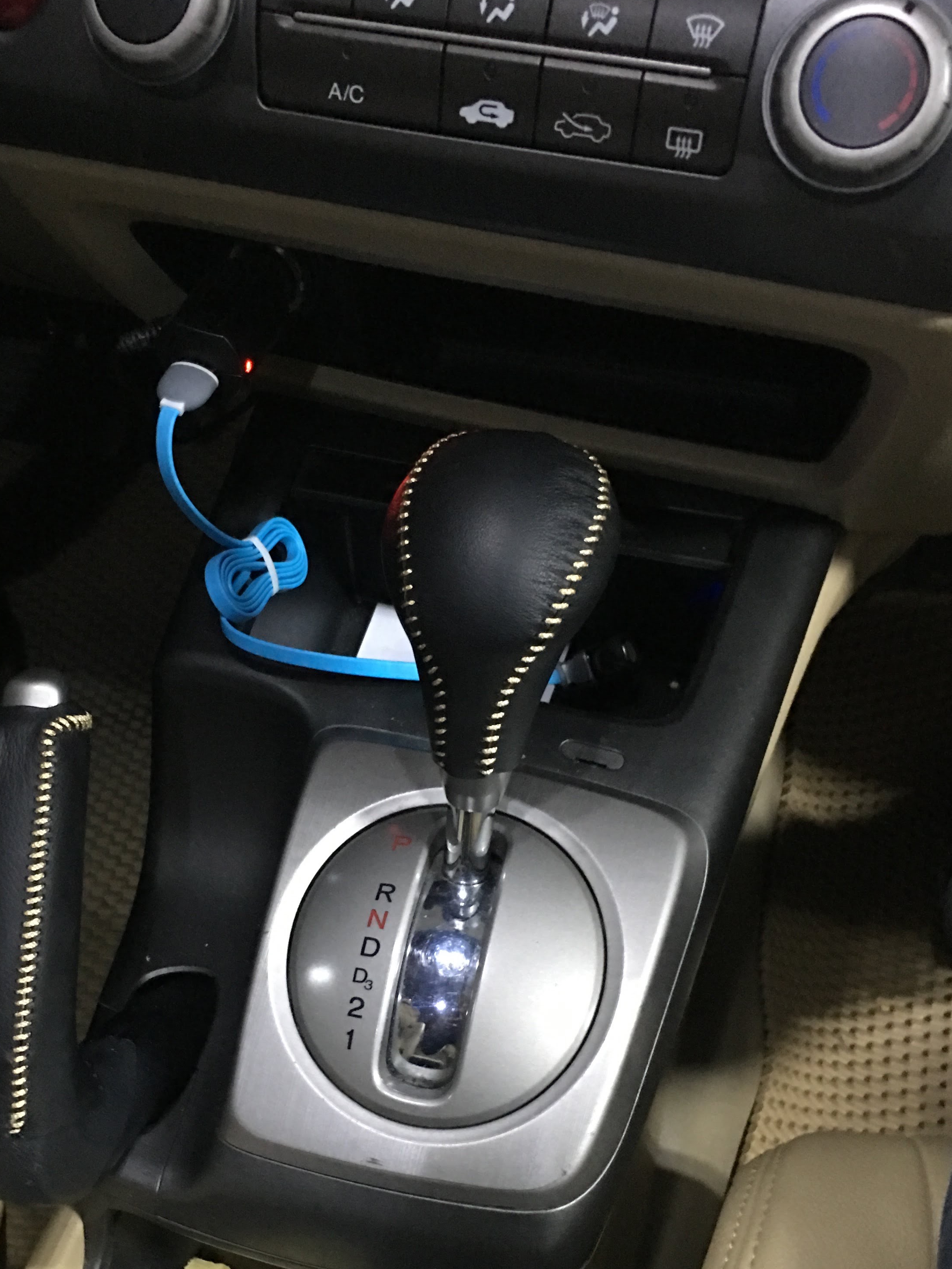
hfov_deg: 35.8
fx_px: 1467
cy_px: 814
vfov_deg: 46.3
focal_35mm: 40
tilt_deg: -49.5
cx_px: 360
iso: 160
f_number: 2.2
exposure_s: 1/8
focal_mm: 4.15
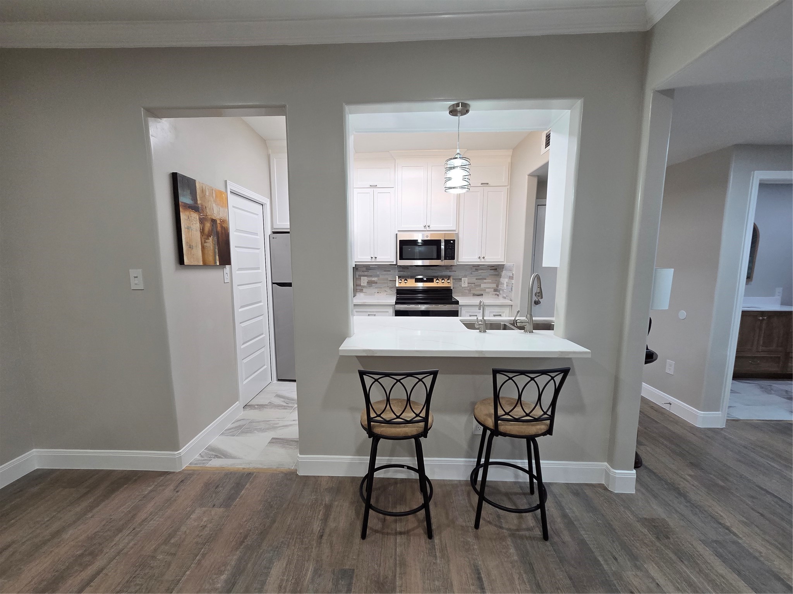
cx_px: 396
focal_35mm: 13
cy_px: 297
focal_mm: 2.2
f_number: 2.2
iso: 200
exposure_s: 1/120
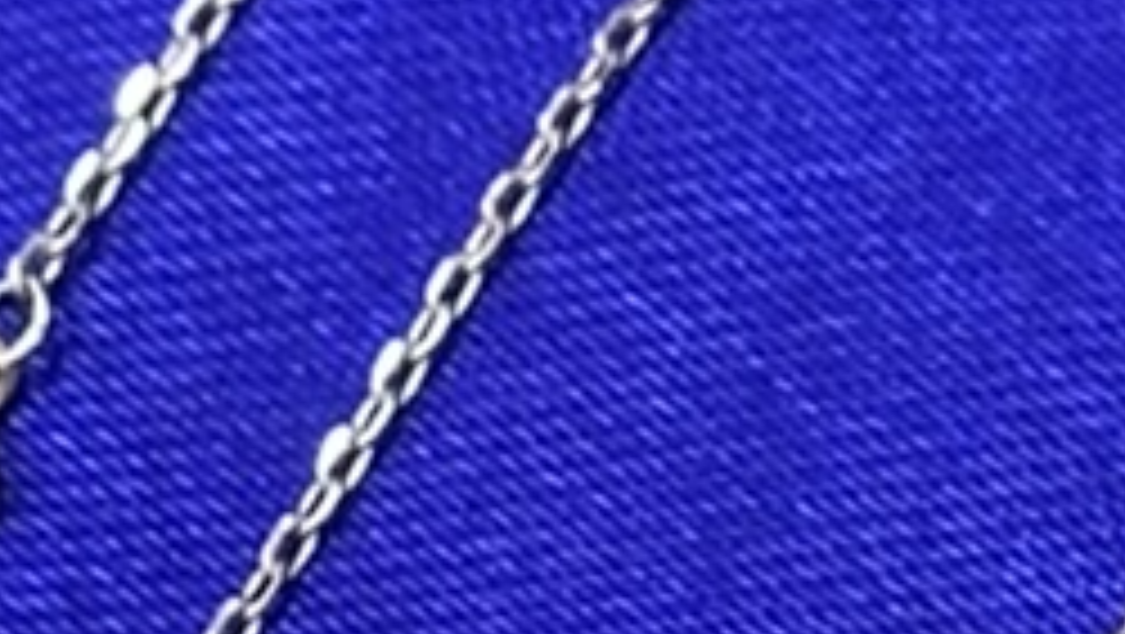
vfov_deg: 2.8
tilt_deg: -62.8
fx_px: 12776
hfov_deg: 5.0
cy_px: 904
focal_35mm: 428
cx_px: 454
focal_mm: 6.86
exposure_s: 1/50
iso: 160
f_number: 1.78
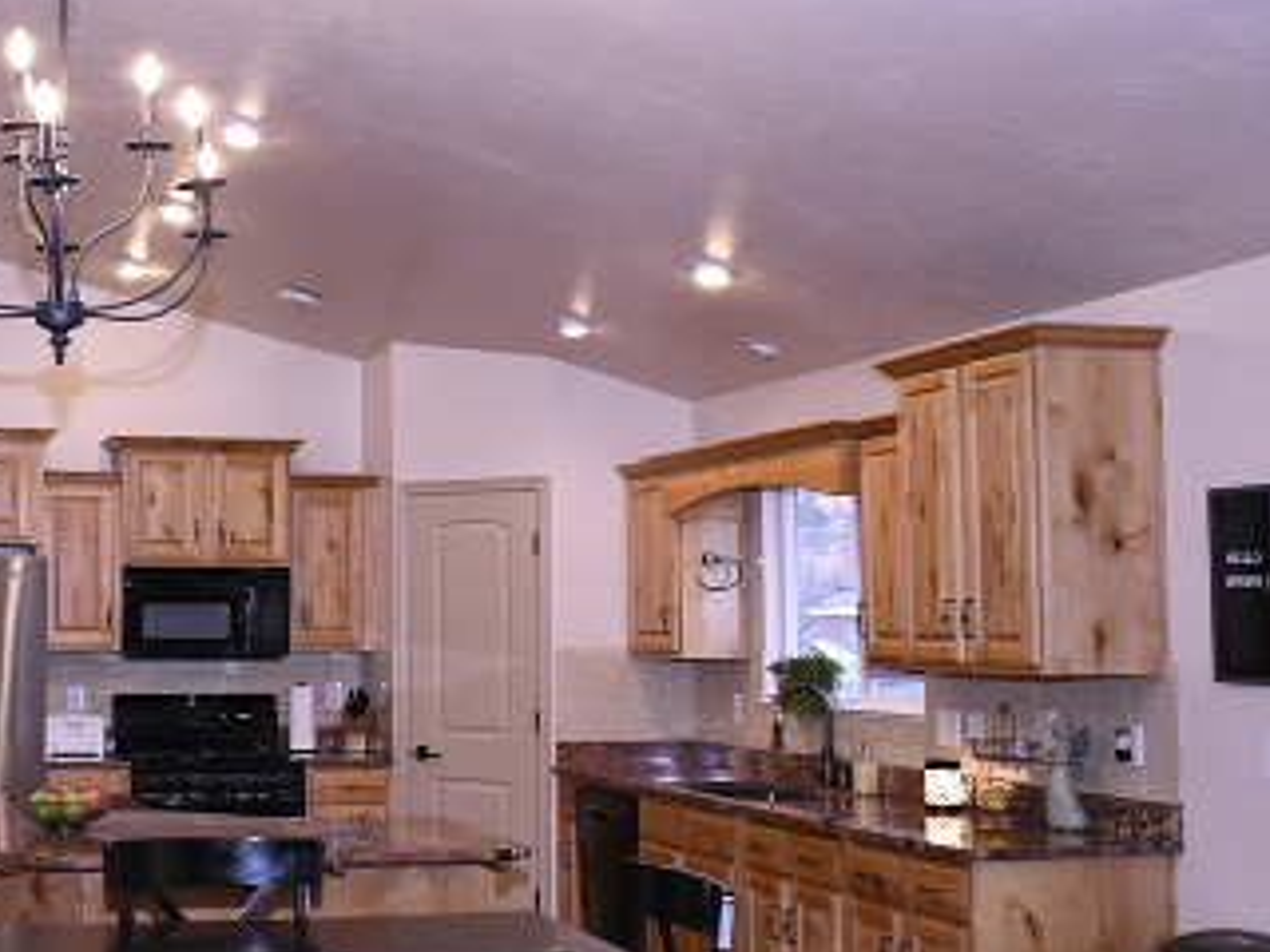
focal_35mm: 52
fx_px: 1908
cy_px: 450
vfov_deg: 28.0
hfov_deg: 35.4
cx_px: 226
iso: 3600
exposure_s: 1/250
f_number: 5.6
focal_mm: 18
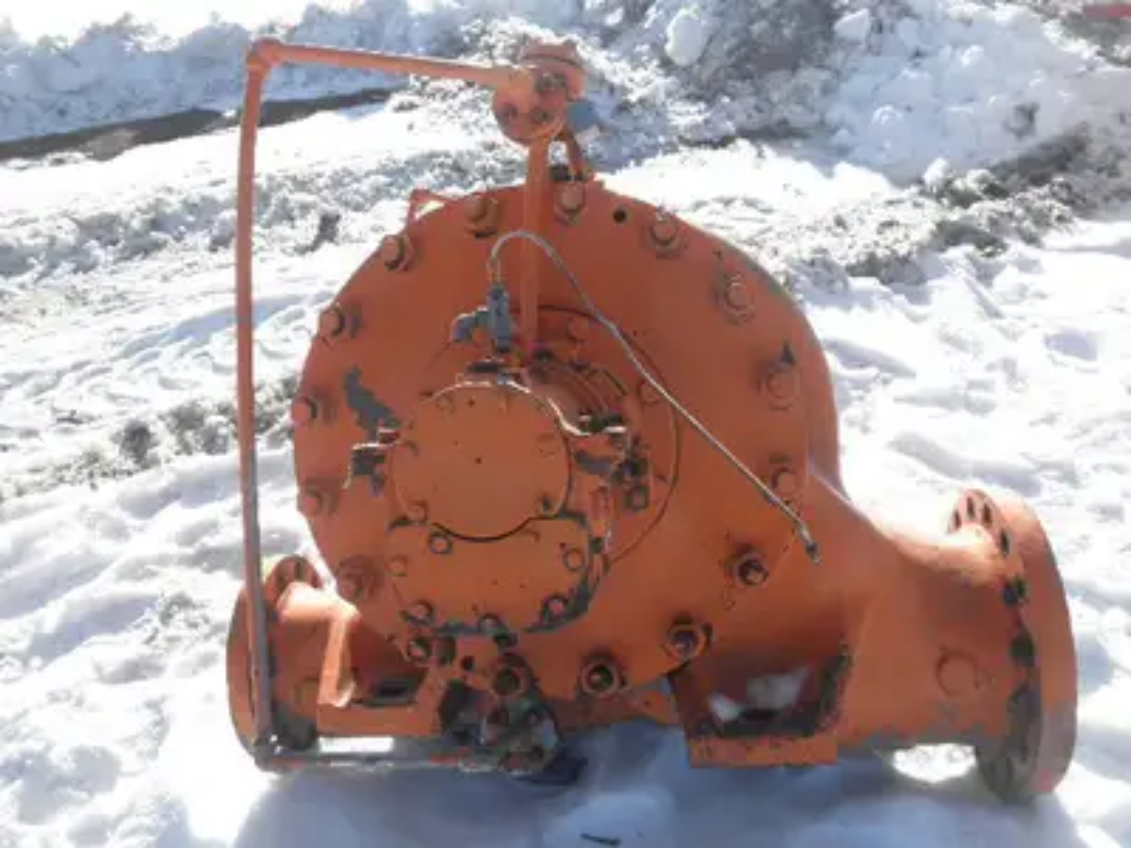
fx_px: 915
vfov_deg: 49.7
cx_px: 566
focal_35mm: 28
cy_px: 424
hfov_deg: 63.4
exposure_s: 1/80
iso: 64
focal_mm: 5
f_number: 8.5
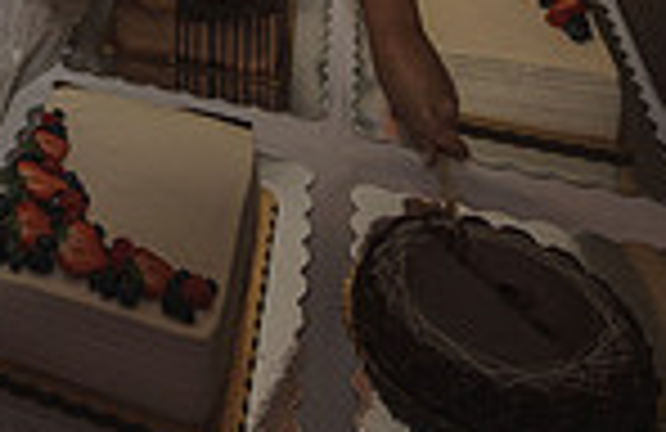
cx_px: -141
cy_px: -426
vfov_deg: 16.9
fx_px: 1082
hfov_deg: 29.3
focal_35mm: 59
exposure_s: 1/200
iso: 1000
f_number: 4
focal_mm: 14
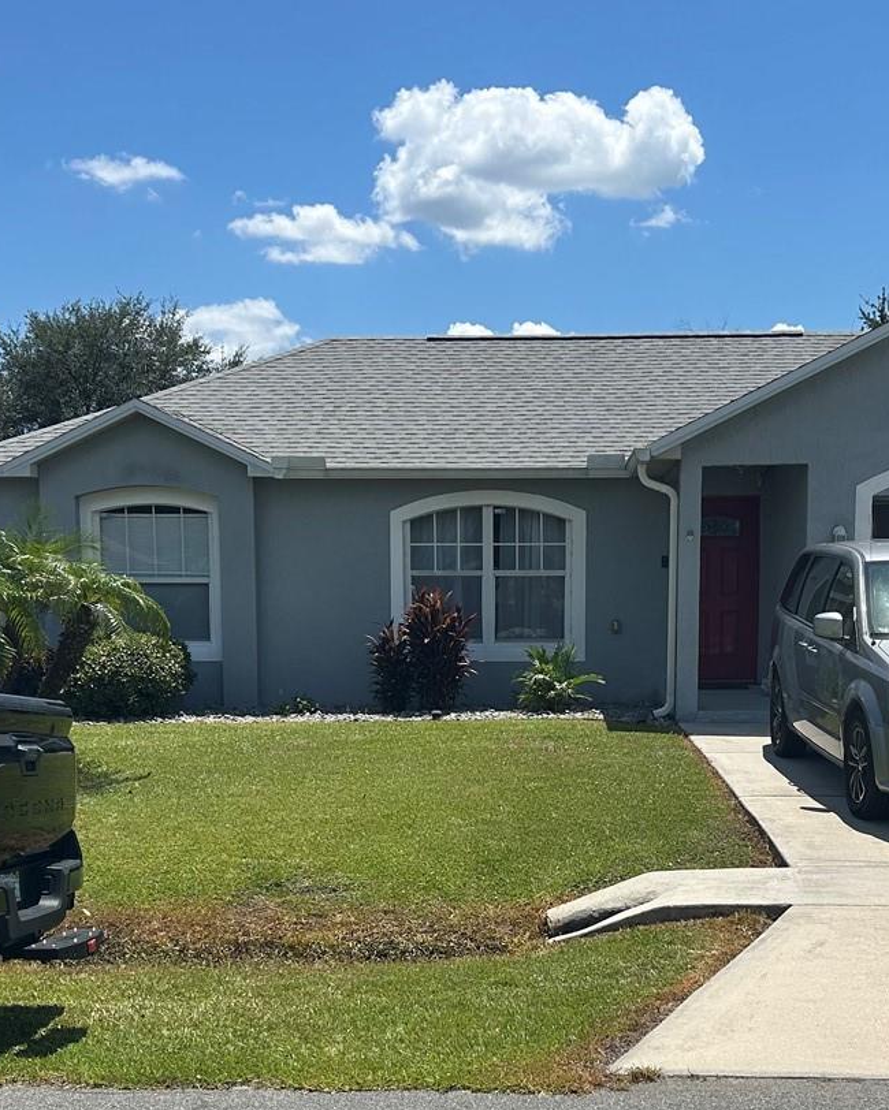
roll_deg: -0.2
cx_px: 509
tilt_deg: -5.6
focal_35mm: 50
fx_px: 1644
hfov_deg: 30.2
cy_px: 766
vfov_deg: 36.8
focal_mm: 5.7
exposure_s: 1/5587
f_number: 1.5
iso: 50
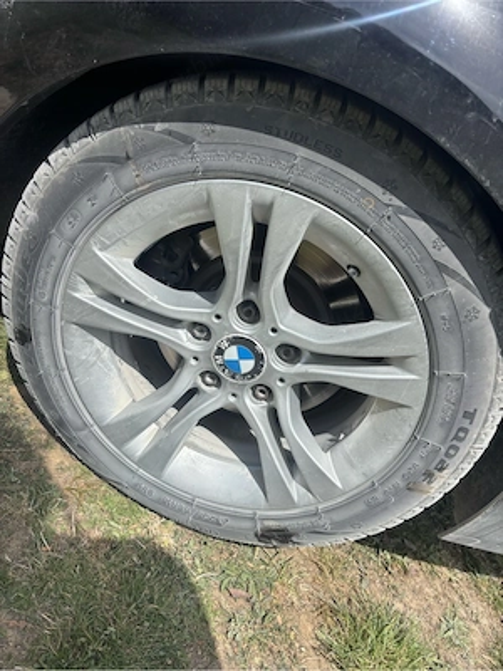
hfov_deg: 53.1
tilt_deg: -28.9
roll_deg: -30.7
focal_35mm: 26
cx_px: 252
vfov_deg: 67.3
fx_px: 504
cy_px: 336
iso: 50
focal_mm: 5.96
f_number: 1.6
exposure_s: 1/3205
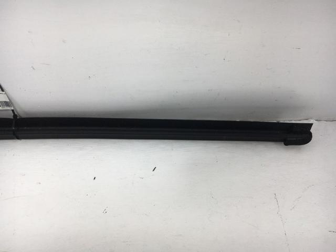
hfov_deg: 61.7
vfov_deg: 48.2
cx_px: 168
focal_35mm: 29
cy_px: 126
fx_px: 281
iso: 25
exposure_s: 1/503
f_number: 2.2
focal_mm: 4.15
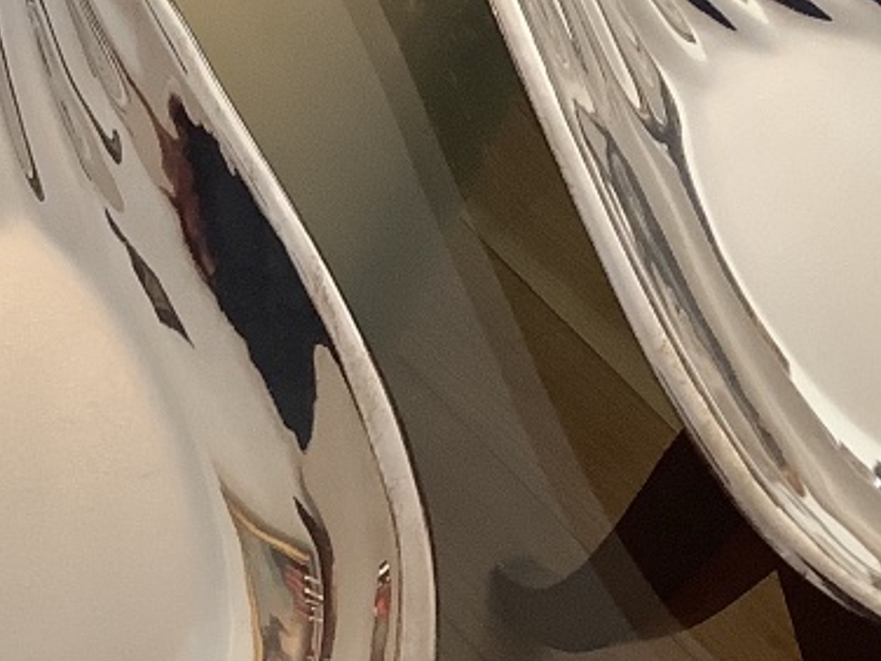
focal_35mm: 99
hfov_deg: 19.4
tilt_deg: -67.7
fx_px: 2520
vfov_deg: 14.9
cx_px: 42
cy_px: 202
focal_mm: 3.3
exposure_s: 1/50
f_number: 2.4
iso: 125
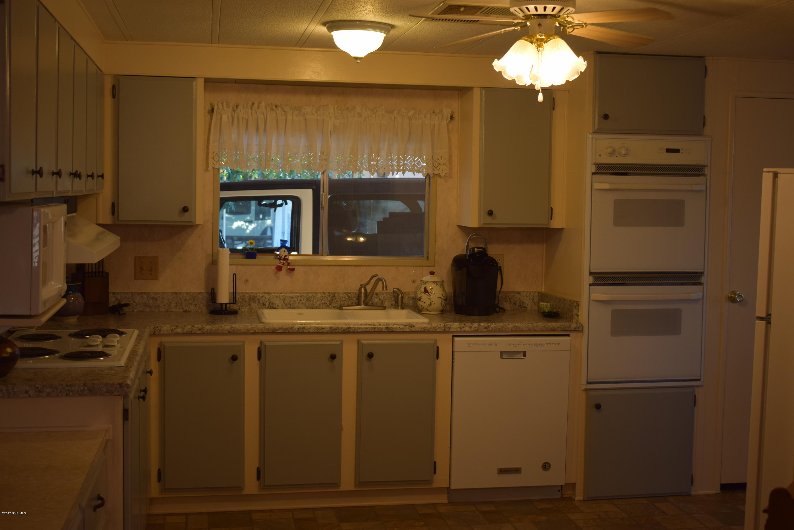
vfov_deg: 29.9
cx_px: 397
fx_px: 992
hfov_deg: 43.6
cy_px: 265
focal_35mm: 45
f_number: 4.2
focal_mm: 30
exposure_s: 1/60
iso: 320
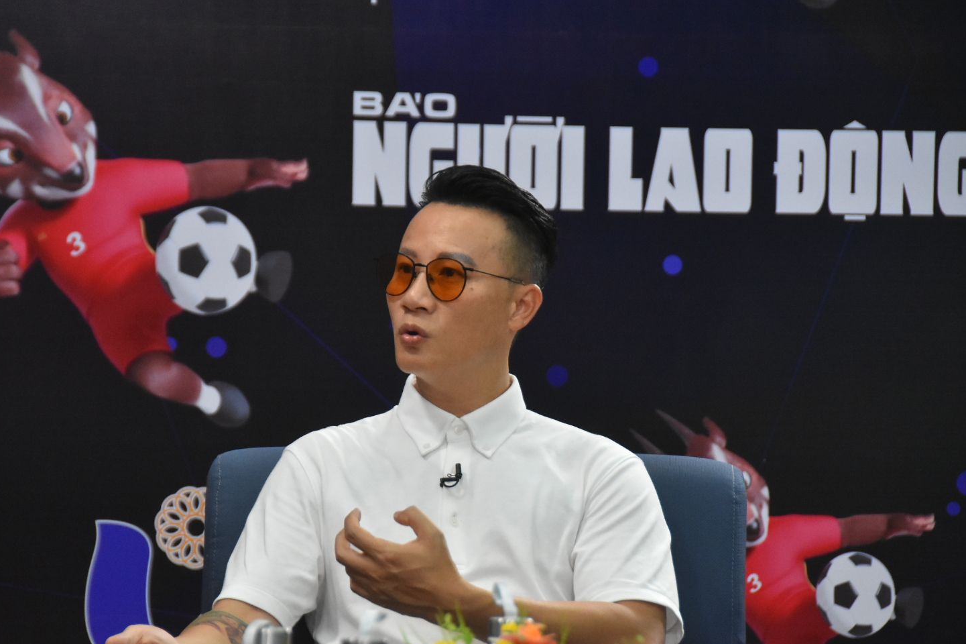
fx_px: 6787
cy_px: 340
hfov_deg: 8.1
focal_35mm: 253
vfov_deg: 5.4
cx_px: 449
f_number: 5.6
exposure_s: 1/125
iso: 2200
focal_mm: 150
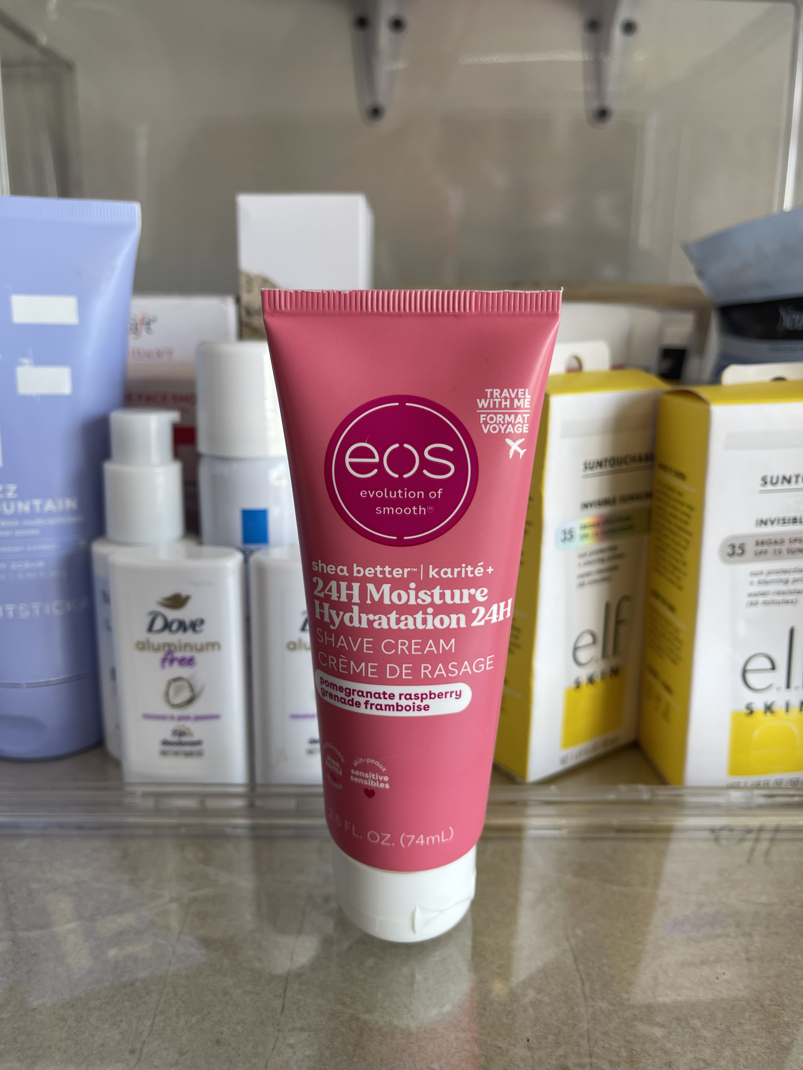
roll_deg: -1.2
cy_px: 535
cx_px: 402
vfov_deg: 69.4
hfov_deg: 54.9
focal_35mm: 25
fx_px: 773
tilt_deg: -15.2
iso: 32
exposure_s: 1/125
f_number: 1.6
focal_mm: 5.1
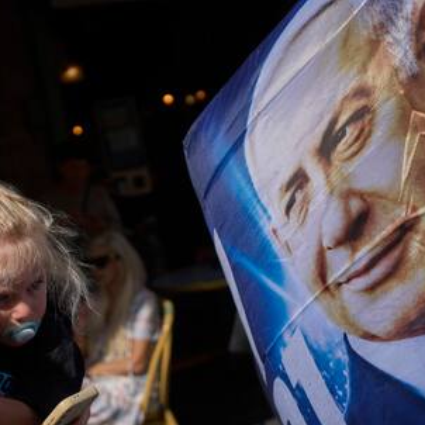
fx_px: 958
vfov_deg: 24.7
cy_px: 327
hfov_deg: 24.7
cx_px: 99
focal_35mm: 69
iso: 50
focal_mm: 35
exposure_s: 1/4000
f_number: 2.8
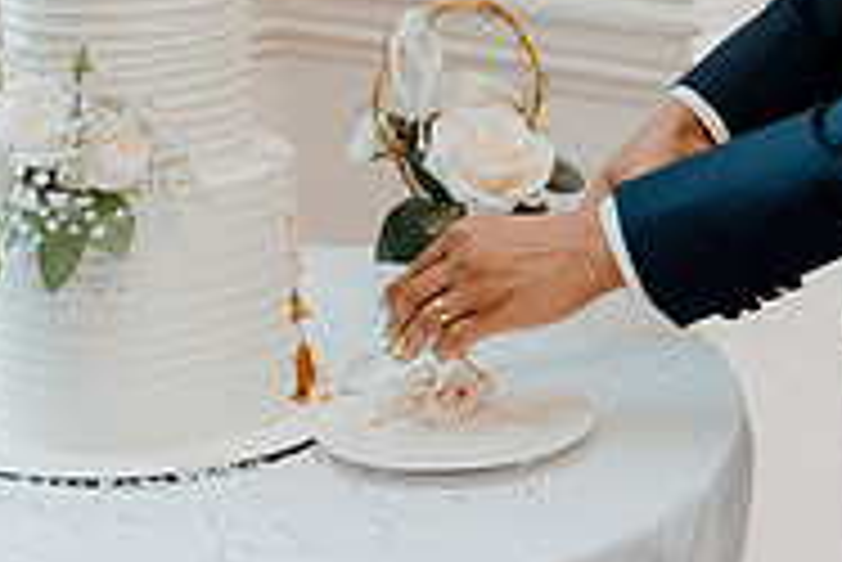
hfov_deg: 17.6
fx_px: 2692
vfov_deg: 11.6
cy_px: -173
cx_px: 702
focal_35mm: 115
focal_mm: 37
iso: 1000
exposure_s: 1/200
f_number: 3.5
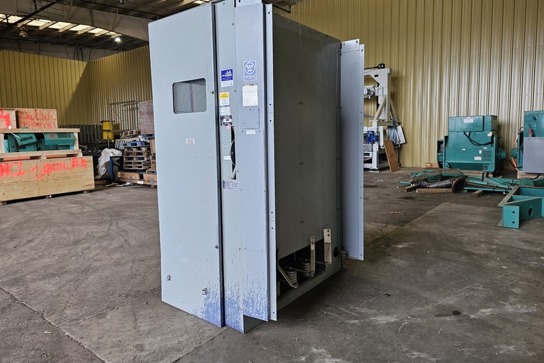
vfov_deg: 53.0
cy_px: 160
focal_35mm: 24
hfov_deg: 73.7
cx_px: 272
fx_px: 363
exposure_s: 1/180
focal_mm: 6.3
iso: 200
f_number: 1.7
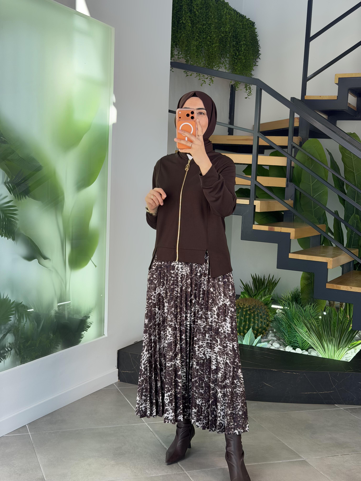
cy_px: 240
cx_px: 180
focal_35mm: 48
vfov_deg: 39.7
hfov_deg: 30.3
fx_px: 667
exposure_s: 1/211
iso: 64
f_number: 1.78
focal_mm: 6.76
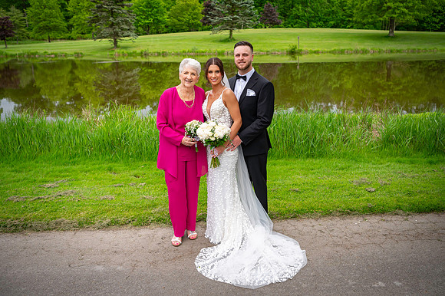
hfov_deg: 57.6
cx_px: 238
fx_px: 404
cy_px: 126
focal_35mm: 33
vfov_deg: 40.2
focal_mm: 28
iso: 640
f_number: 3.2
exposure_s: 1/3200
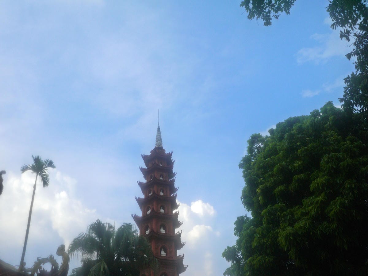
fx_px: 425
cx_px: 184
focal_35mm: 40
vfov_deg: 36.0
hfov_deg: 46.8
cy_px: 138
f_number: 8
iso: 160
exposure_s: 1/400
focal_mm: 20
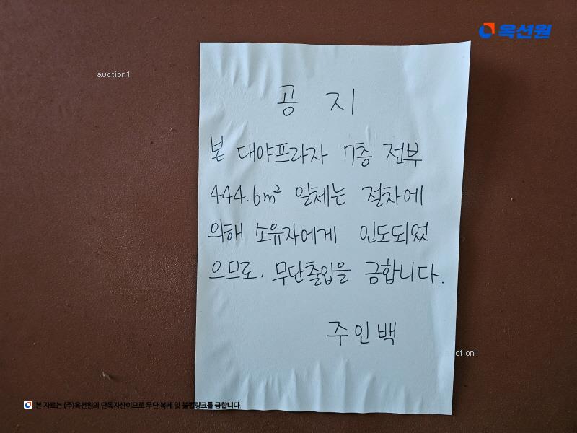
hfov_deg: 73.9
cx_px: 288
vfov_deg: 58.9
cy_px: 216
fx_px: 383
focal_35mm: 23
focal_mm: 6.3
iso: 640
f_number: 1.7
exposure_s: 1/67
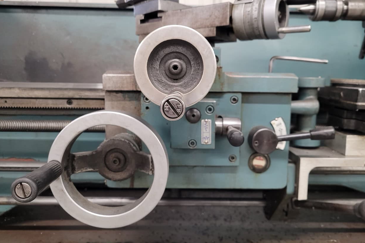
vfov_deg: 46.4
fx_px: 284
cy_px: 121
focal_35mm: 28
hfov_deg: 65.5
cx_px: 187
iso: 320
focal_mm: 5.4
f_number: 1.8
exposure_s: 1/40
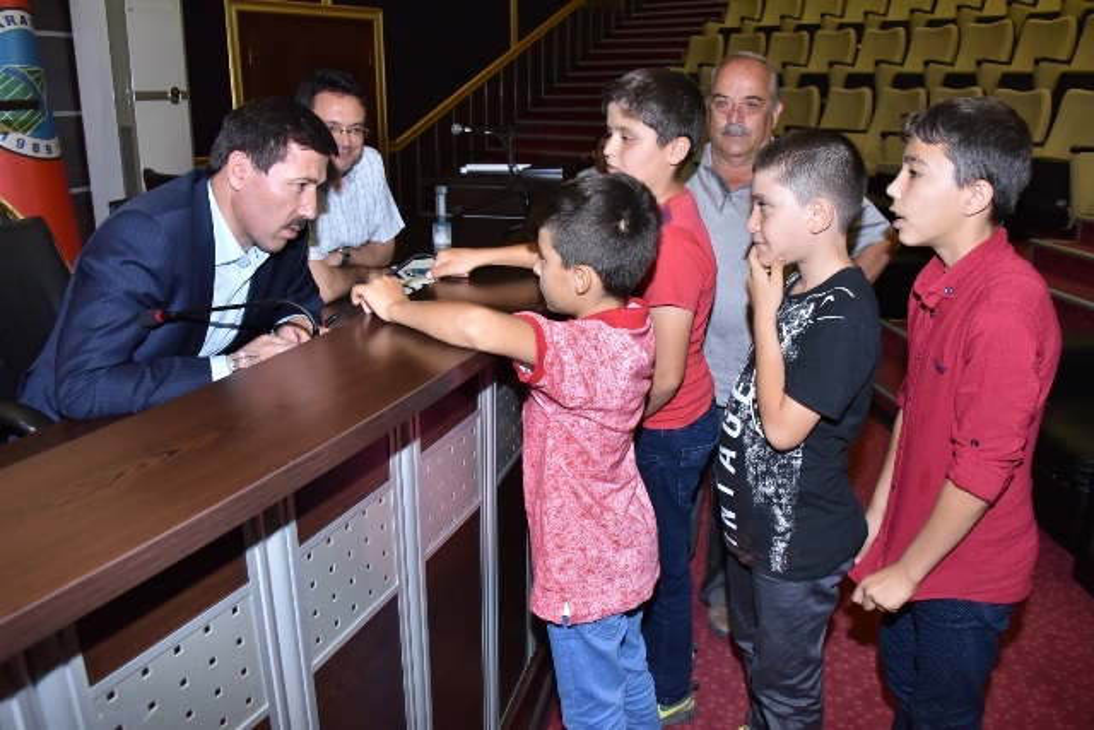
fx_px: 851
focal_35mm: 28
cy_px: 365
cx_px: 547
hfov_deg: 65.5
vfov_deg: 46.4
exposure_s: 1/60
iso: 2500
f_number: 9
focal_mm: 28
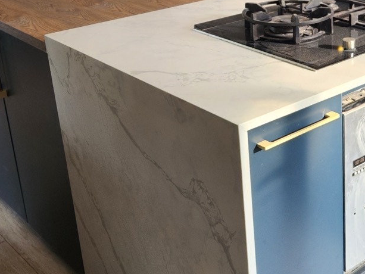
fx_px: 633
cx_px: 323
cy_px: 63
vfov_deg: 24.1
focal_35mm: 60
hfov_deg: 30.8
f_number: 1.8
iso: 125
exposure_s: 1/100
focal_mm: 5.4
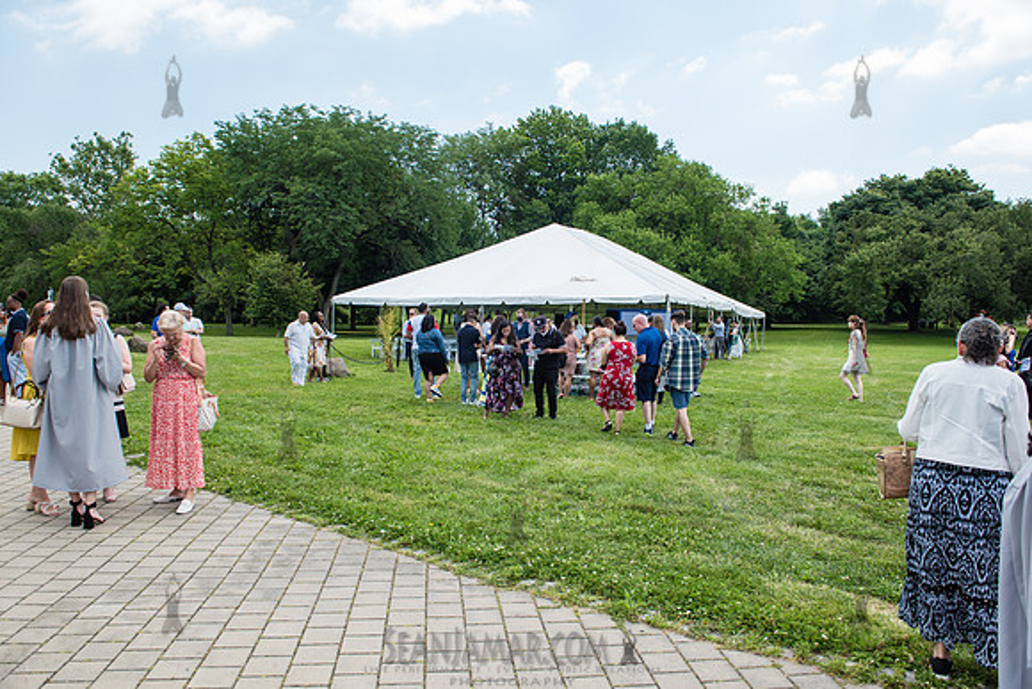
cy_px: 344
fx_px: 719
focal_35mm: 25
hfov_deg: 71.3
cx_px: 516
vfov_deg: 51.2
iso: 200
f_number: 5.6
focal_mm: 24
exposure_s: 1/400
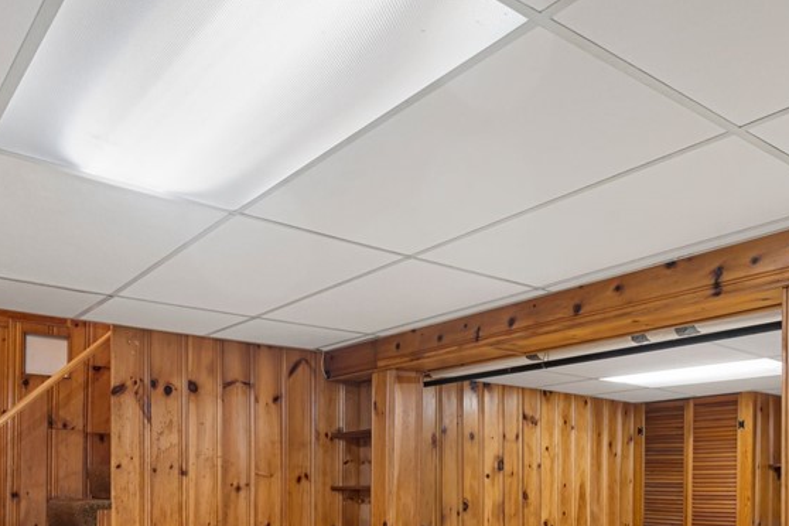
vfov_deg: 35.4
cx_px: 489
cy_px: 484
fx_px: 767
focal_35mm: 35
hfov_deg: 53.9
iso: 640
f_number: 7.1
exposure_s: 1/80
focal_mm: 18
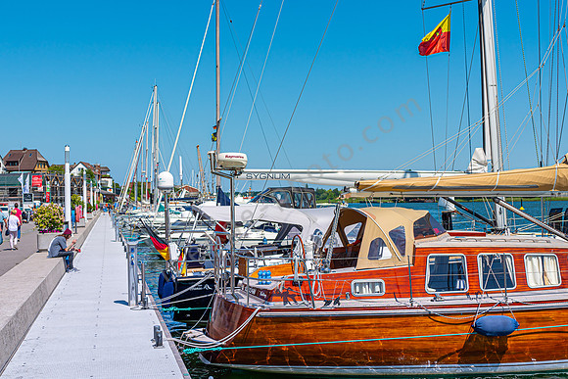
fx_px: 821
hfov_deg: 38.2
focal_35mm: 52
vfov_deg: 26.0
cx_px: 284
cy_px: 190
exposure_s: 1/1000
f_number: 4.5
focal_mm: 35
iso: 100
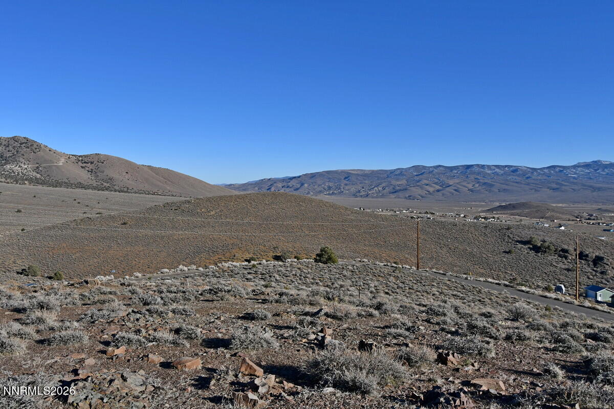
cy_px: 204
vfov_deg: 43.6
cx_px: 307
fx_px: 512
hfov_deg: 61.9
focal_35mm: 30
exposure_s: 1/400
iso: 100
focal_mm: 20
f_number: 10
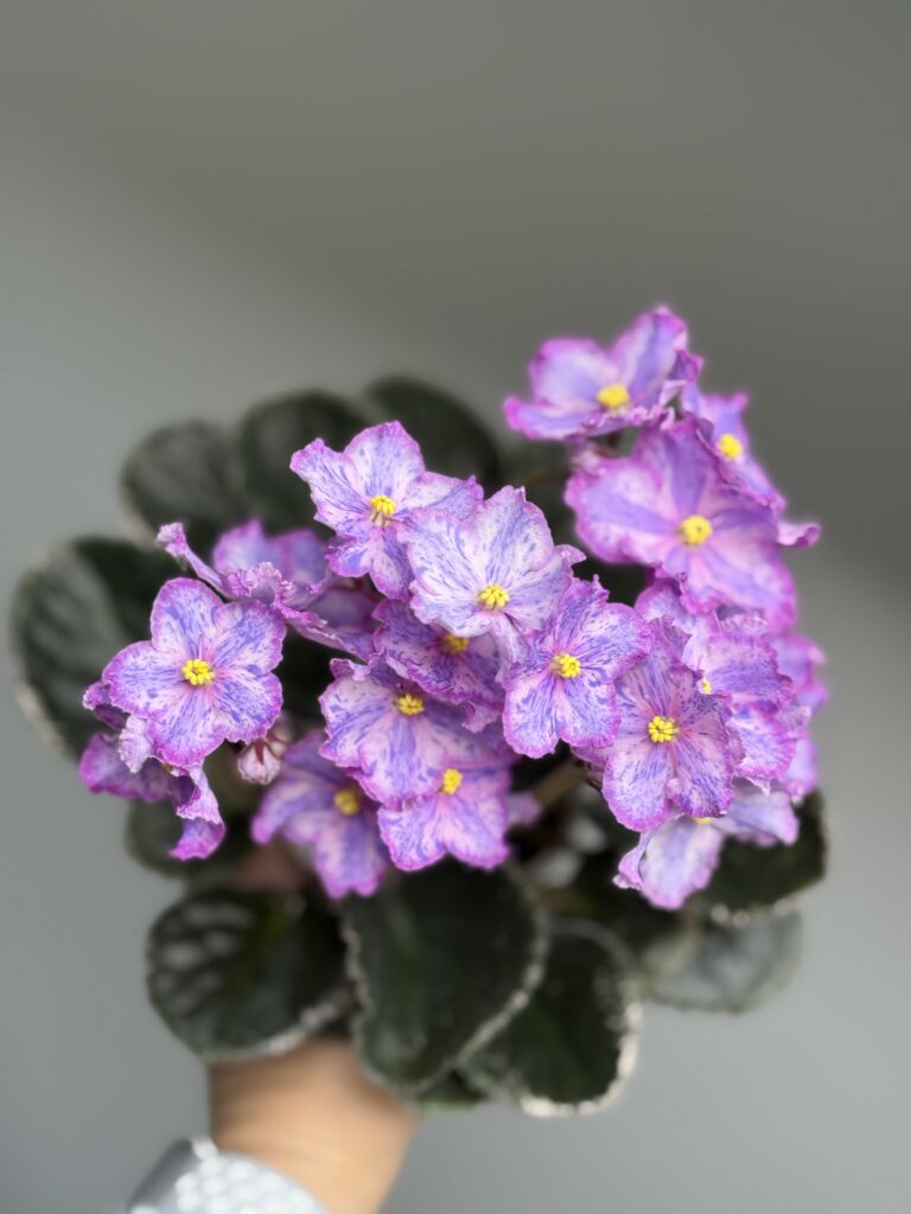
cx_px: 456
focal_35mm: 52
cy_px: 607
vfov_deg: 36.8
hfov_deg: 28.0
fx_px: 1825
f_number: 1.6
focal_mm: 5.96
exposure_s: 1/284
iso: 40
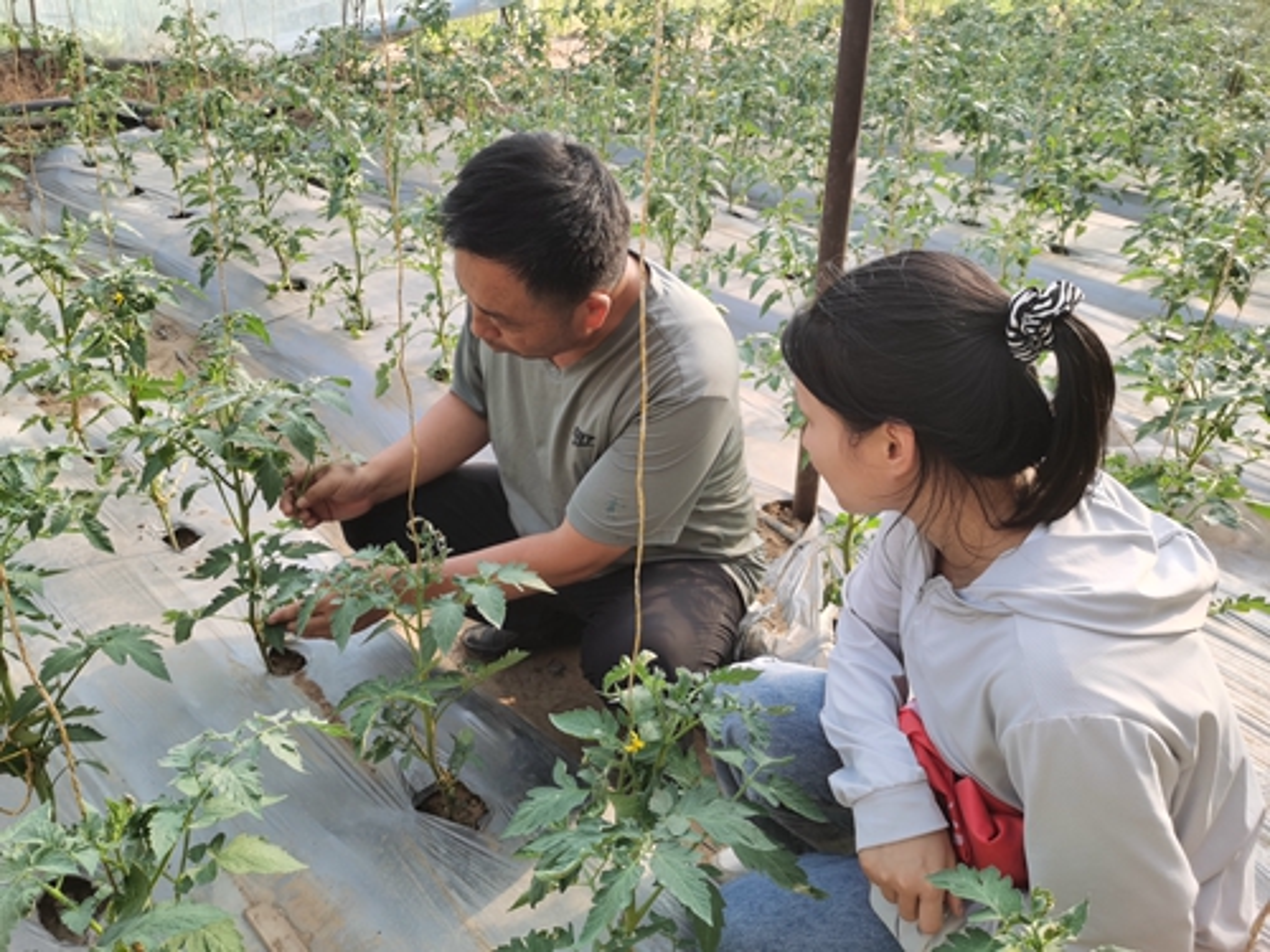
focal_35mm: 27
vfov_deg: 51.4
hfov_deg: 65.3
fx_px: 991
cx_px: 635
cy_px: 476
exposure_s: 1/373
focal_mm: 5.58
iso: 50
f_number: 1.8
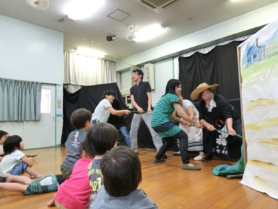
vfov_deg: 54.9
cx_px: 139
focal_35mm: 25
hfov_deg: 69.4
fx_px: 201
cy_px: 104
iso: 400
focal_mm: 4.5
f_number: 3.5
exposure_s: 1/30
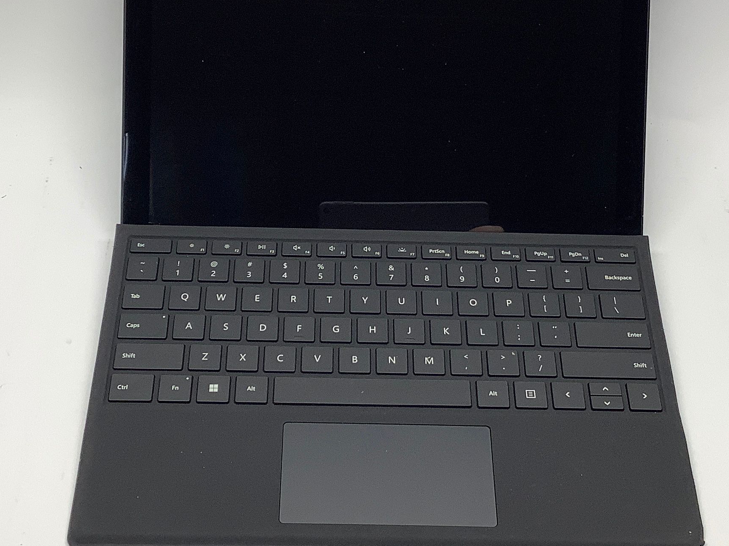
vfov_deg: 24.8
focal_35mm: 59
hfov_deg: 32.7
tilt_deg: -46.9
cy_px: 225
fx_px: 1242
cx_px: 366
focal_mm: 3.3
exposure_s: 1/120
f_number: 2.4
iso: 40
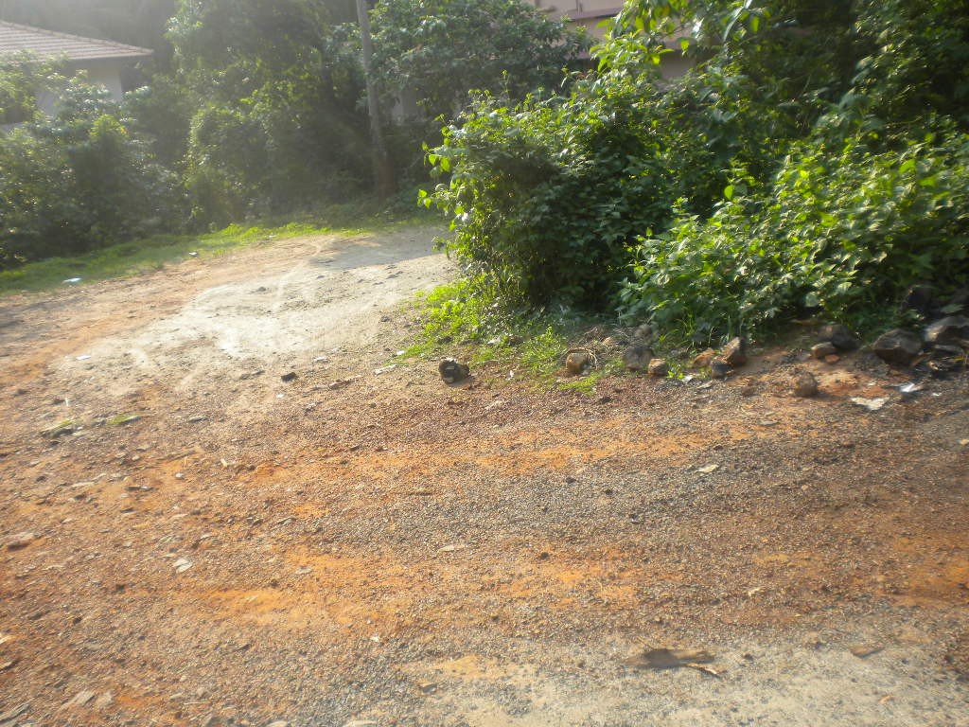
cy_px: 364
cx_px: 484
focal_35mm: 35
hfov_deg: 52.6
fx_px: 980
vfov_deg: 40.7
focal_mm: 6.3
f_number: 4.6
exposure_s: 1/173
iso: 113
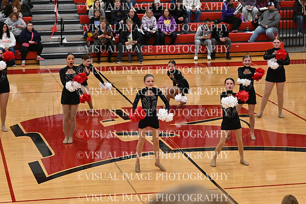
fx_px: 893
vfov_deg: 13.0
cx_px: 153
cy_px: 102
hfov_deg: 19.5
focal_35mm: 105
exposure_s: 1/400
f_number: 4
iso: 6400
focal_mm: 70
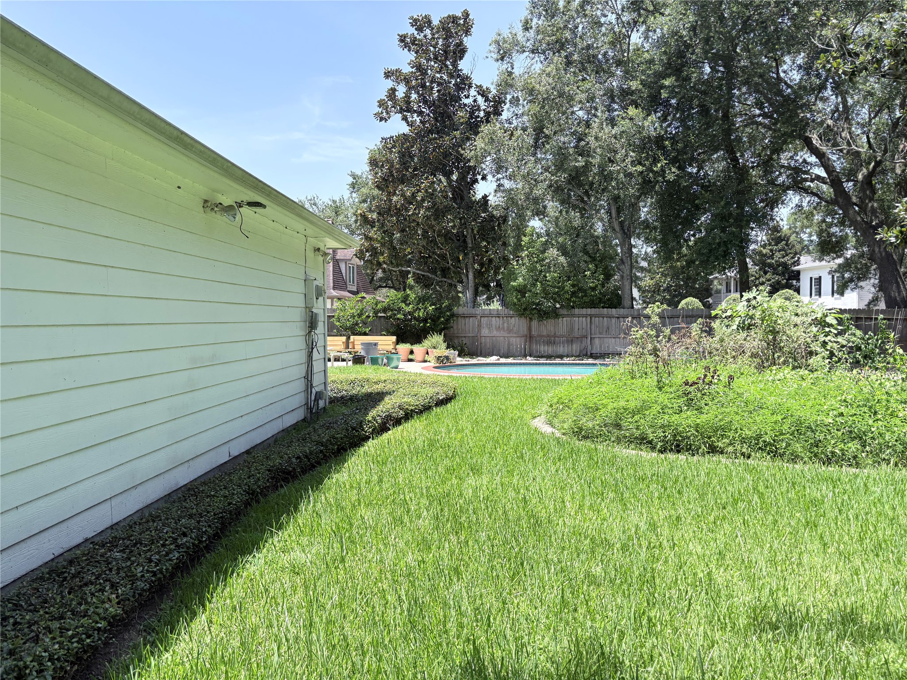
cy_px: 340
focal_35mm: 26
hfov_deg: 67.3
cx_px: 454
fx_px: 681
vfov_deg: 53.1
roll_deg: -0.7
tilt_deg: +1.8
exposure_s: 1/1155
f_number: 1.6
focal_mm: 5.96
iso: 50
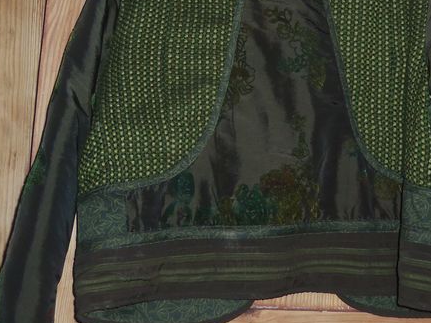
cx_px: 266
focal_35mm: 65
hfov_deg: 29.7
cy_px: 64
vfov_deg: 22.3
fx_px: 809
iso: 64
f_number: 3.9
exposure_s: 1/30
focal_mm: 5.1
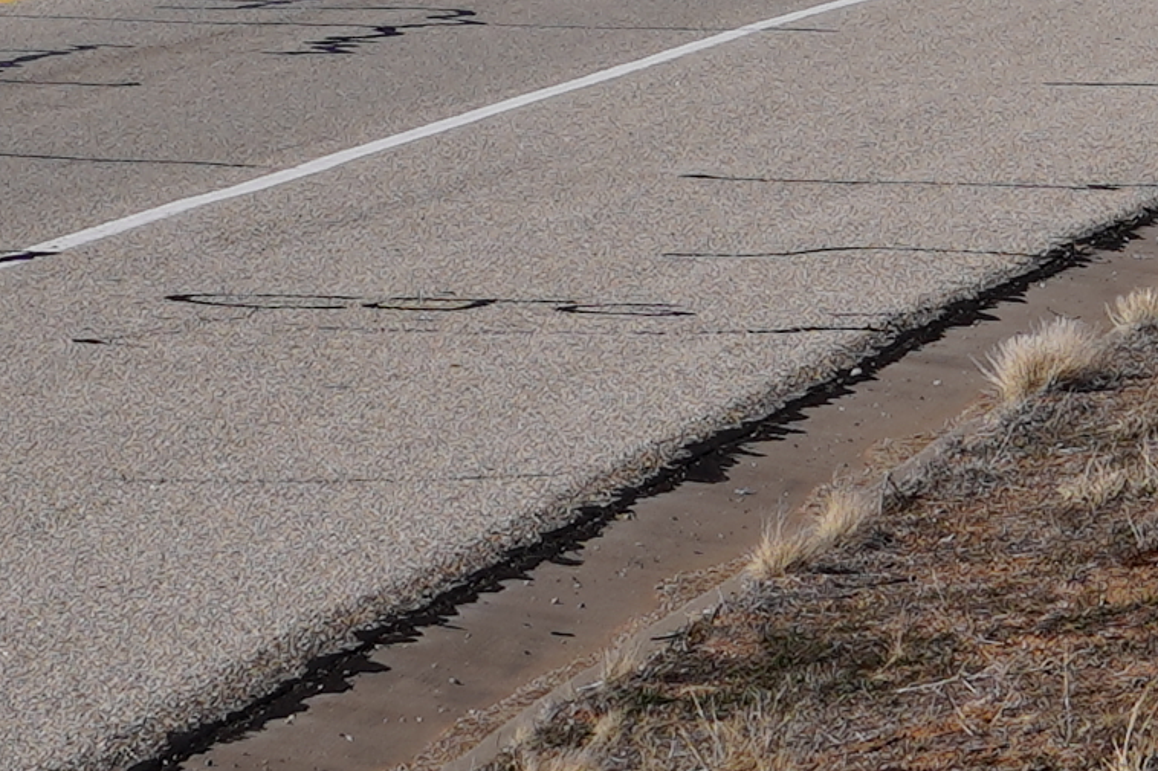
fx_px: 14696
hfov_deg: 4.5
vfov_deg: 3.0
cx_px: 1236
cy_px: -1116
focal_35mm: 457
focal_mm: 59
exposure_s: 1/320
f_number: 11
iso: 100
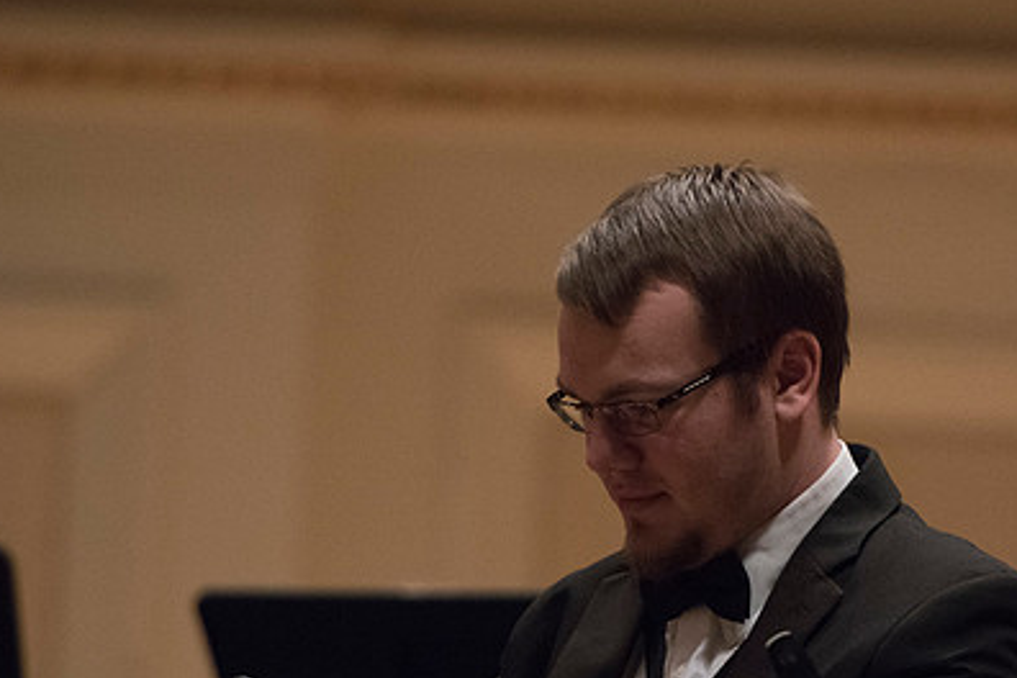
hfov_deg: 3.5
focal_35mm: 586
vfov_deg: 2.3
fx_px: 16553
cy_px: 484
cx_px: 604
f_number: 5.6
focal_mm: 400
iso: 12800
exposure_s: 1/500
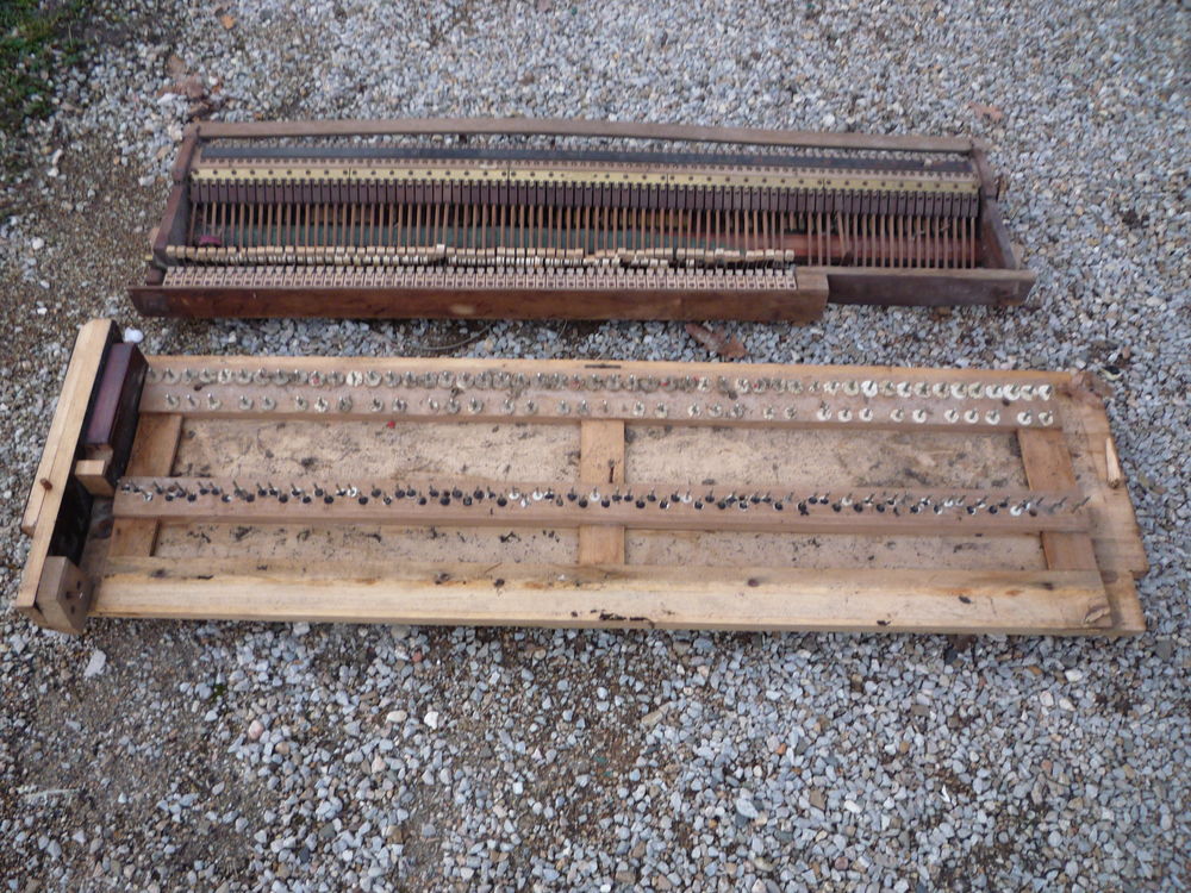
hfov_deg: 60.0
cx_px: 596
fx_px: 1032
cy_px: 446
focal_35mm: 30
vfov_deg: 46.8
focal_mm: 5.2
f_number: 3.3
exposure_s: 1/30
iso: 160
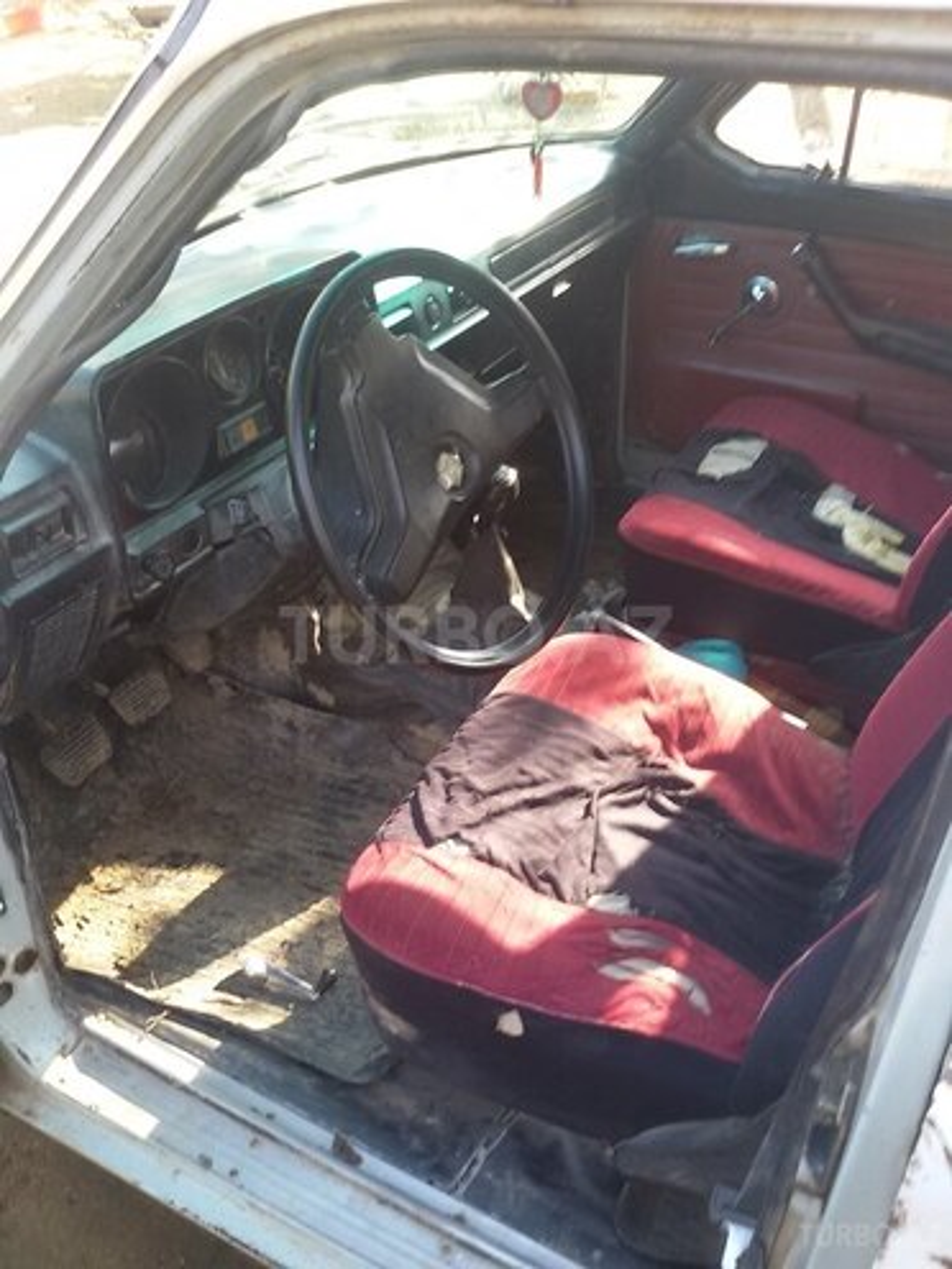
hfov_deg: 45.4
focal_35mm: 31
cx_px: 476
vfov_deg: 58.4
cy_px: 634
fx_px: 1137
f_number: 2.4
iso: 40
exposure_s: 1/33
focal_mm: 2.93
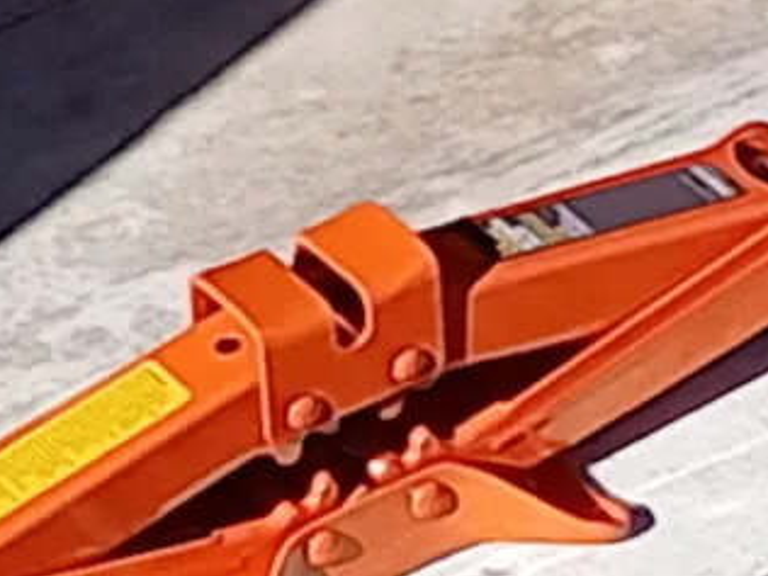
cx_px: 518
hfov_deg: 6.2
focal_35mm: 321
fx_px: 7122
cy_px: 591
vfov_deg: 4.6
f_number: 1.8
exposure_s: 1/1748
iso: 100
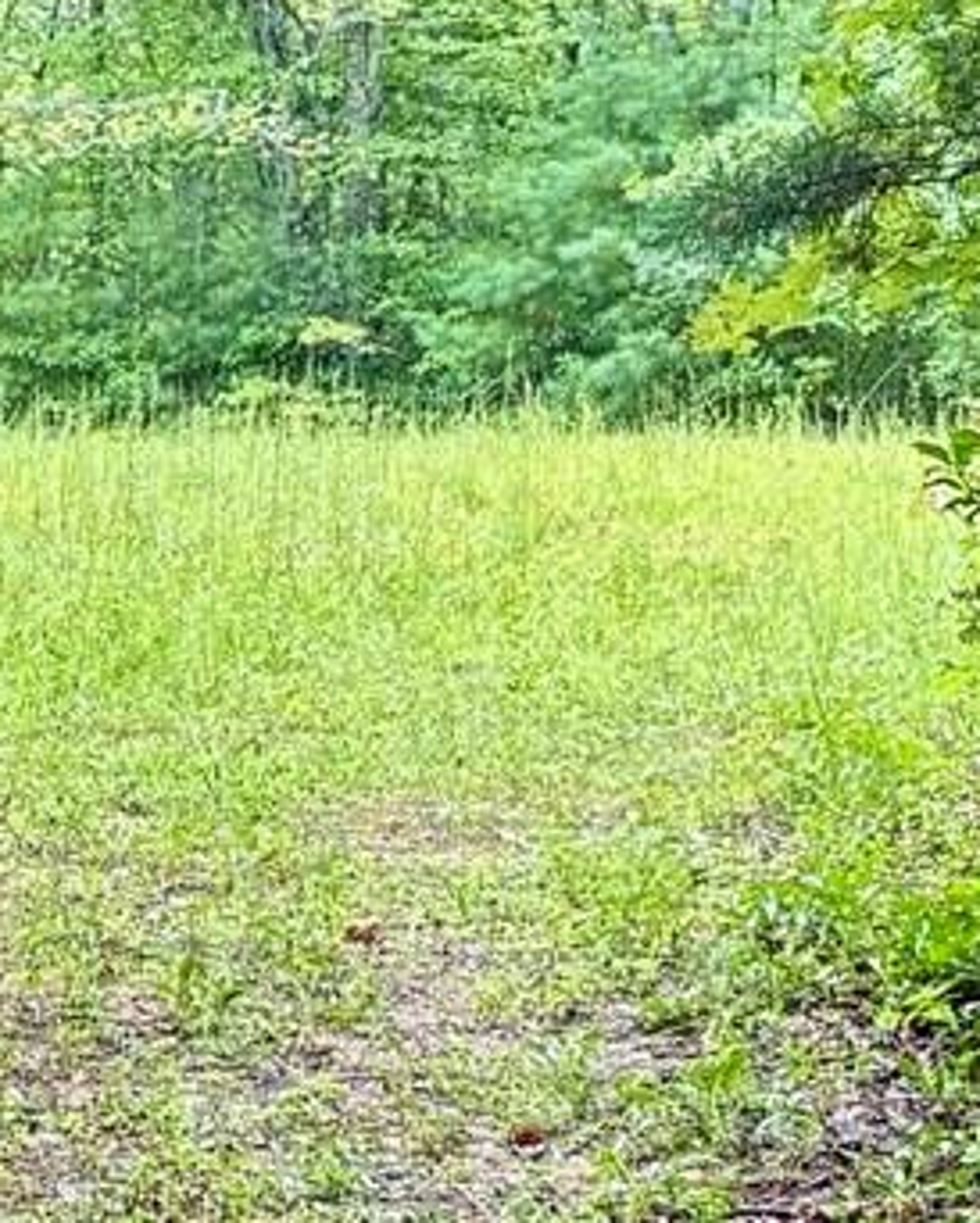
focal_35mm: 152
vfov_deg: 12.7
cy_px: 654
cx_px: -243
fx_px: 5506
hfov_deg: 10.0
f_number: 1.6
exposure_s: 1/179
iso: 64
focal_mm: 5.96
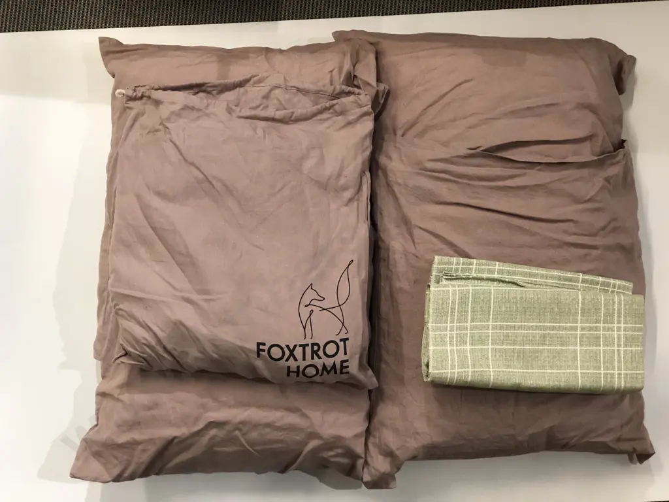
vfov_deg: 25.7
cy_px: 251
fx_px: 1102
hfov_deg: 33.8
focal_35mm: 57
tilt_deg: -86.4
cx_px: 334
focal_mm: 6.6
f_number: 2.8
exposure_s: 1/100
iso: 320
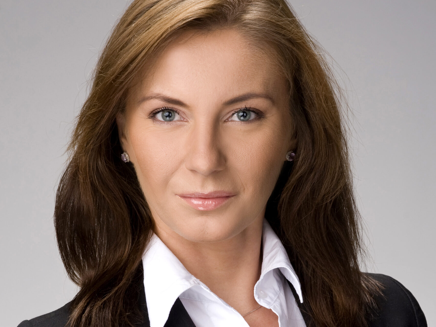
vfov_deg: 12.0
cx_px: 218
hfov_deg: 16.0
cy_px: 256
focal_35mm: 123
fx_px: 1549
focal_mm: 85
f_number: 9
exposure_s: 1/160
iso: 200
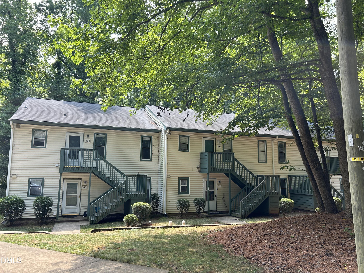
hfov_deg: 67.3
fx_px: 273
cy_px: 136
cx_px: 182
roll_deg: +0.6
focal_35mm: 26
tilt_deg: +7.7
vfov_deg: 53.1
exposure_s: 1/346
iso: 50
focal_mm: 5.7
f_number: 1.5
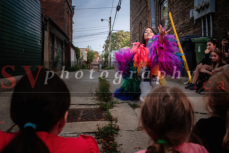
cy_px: 76
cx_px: 114
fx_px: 229
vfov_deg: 36.9
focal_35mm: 36
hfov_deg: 53.1
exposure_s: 1/320
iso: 800
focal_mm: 24
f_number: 4
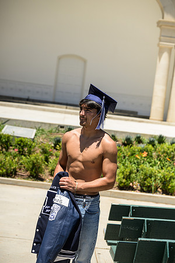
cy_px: 132
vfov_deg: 30.5
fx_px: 481
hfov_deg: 20.6
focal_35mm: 66
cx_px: 88
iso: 800
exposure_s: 1/6400
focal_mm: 66
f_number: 4
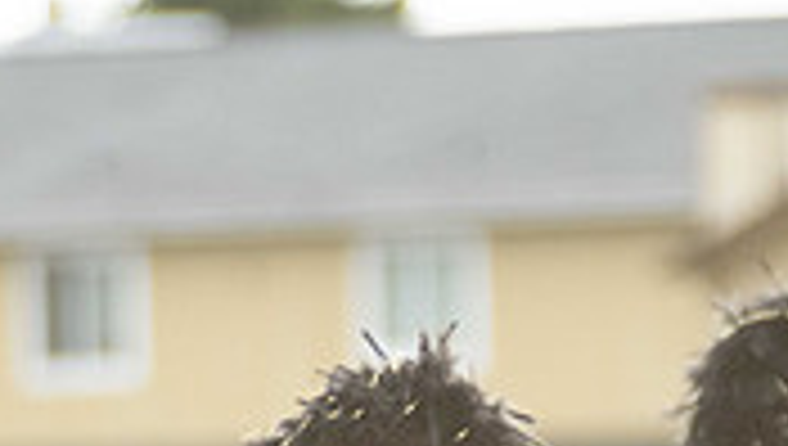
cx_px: 290
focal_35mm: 1087
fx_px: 22744
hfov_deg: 2.0
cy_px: 991
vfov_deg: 1.1
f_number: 5.6
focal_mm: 270
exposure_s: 1/1600
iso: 2500
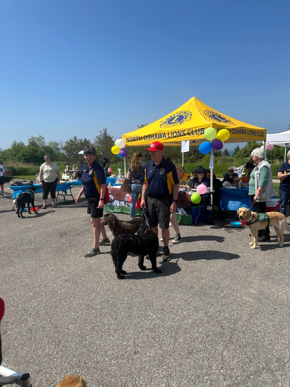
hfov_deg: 56.8
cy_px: 194
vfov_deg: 71.6
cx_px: 145
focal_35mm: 24
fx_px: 268
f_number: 1.78
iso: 80
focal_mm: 6.86
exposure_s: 1/5263
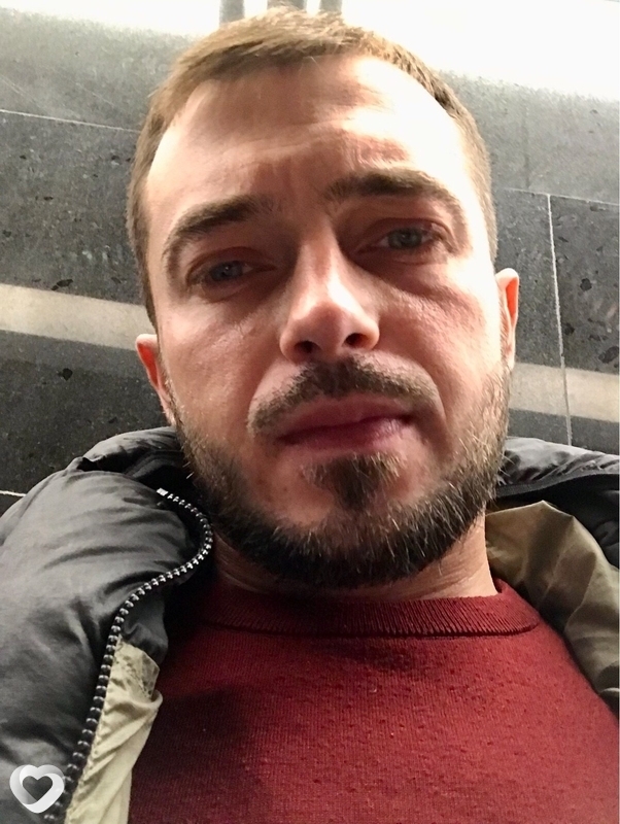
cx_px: 310
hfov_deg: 44.2
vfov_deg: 56.8
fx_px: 763
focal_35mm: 32
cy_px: 412
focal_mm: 2.87
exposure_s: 1/17
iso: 320
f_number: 2.2
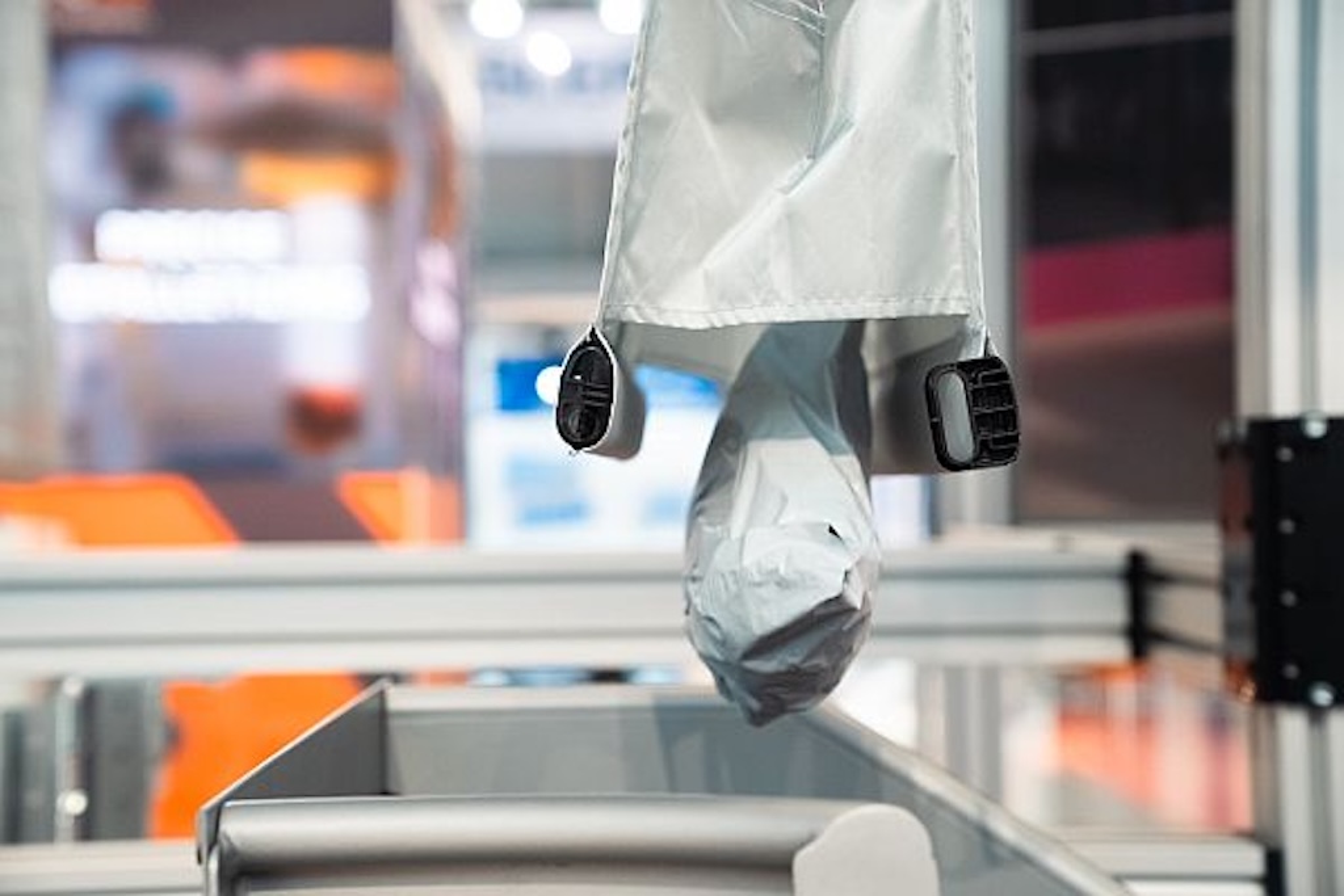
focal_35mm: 70
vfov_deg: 19.5
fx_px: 2614
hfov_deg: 28.8
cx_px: 672
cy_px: 448
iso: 6400
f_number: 4
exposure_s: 1/1000
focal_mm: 70
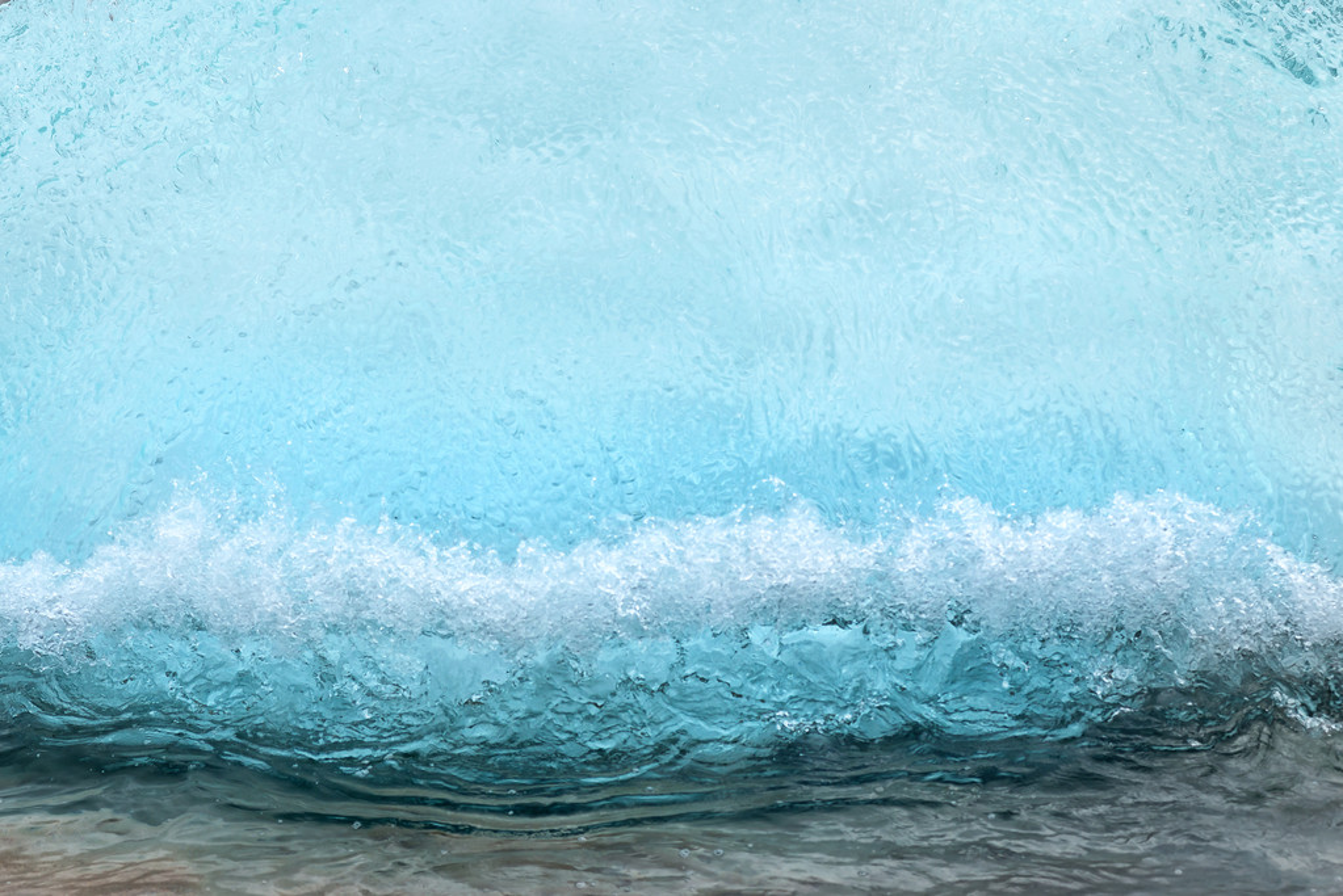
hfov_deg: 18.3
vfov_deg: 12.2
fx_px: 4180
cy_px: 448
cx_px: 672
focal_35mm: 112
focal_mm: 112
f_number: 5.6
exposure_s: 1/1250
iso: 320
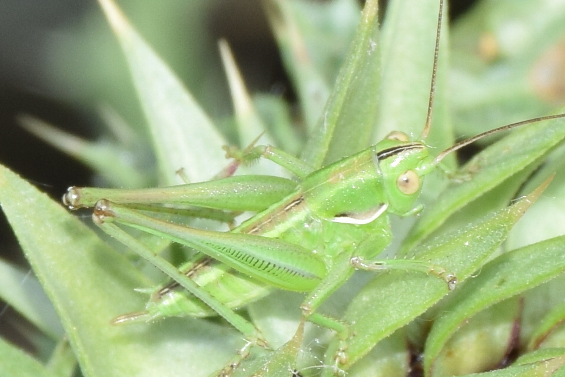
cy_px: 188
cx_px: 282
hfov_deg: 9.8
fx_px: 3296
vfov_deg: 6.5
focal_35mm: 210
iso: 200
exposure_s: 1/160
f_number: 13
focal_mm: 140
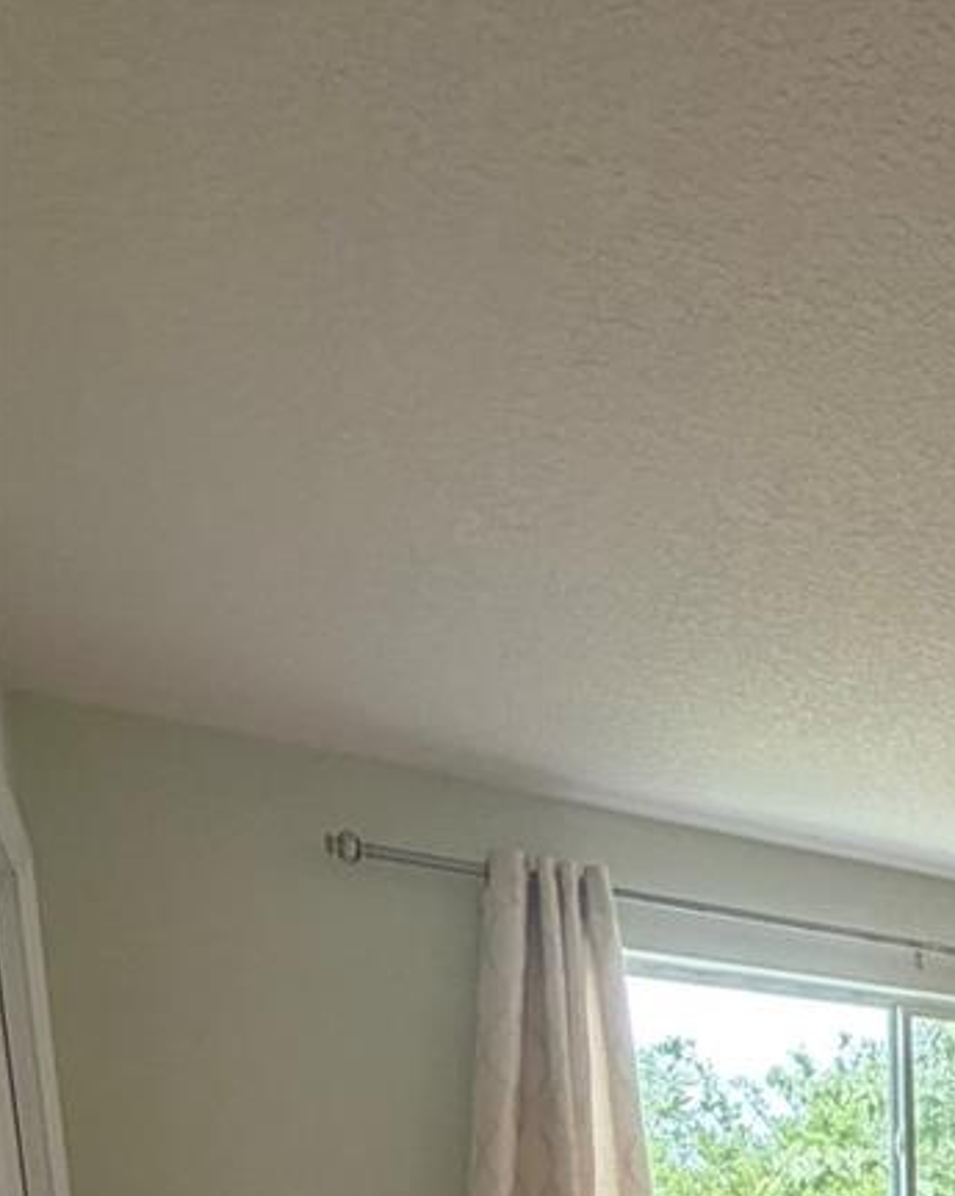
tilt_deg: -10.4
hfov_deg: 30.8
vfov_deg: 35.9
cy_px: 1478
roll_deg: -1.4
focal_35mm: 38
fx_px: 1344
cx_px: 1235
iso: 250
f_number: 2.2
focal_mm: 2.22
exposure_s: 1/120
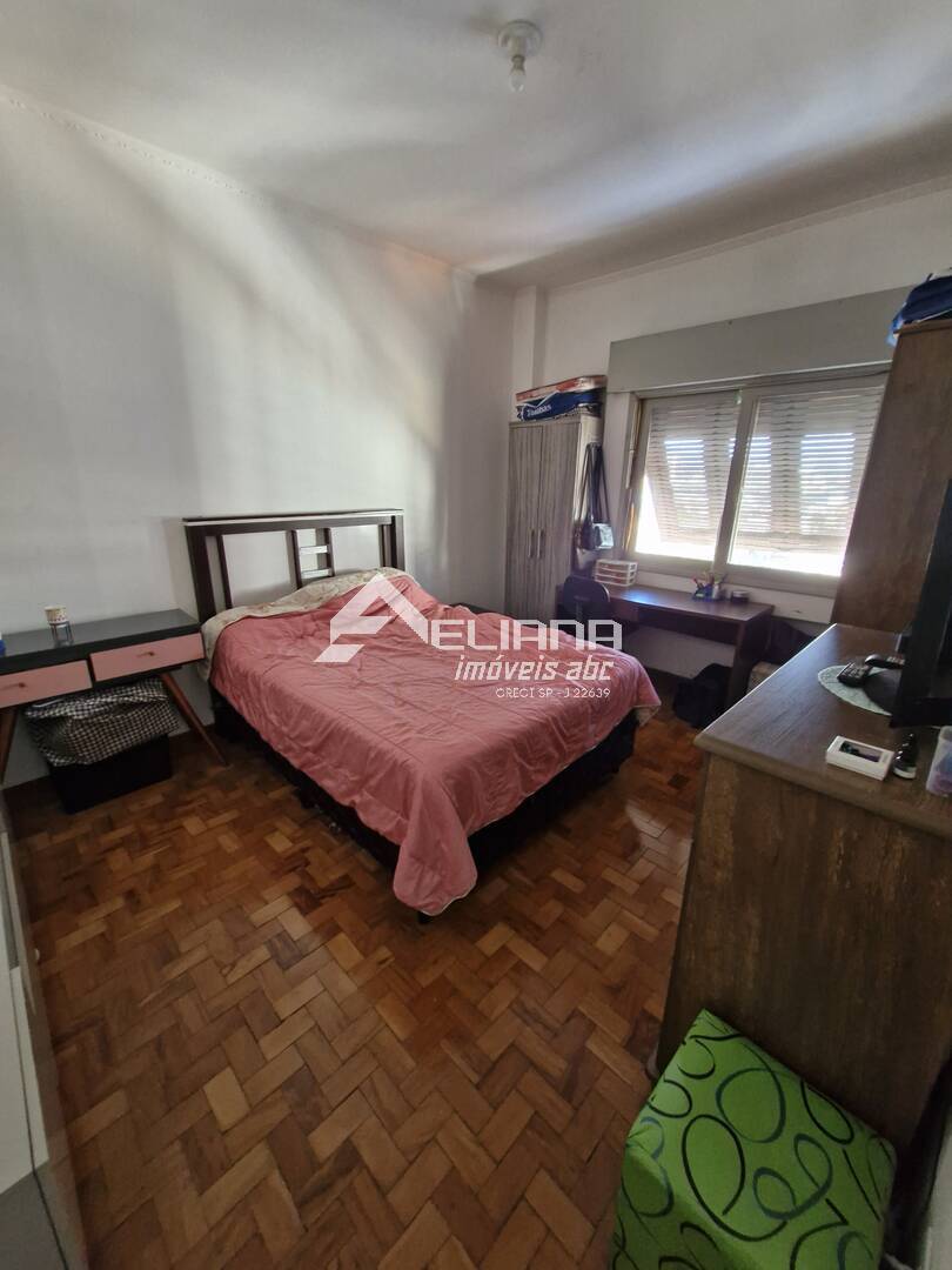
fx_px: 477
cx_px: 476
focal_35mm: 13
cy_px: 635
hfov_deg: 89.9
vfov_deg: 106.2
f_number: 2.2
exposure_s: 1/30
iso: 320
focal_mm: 1.74
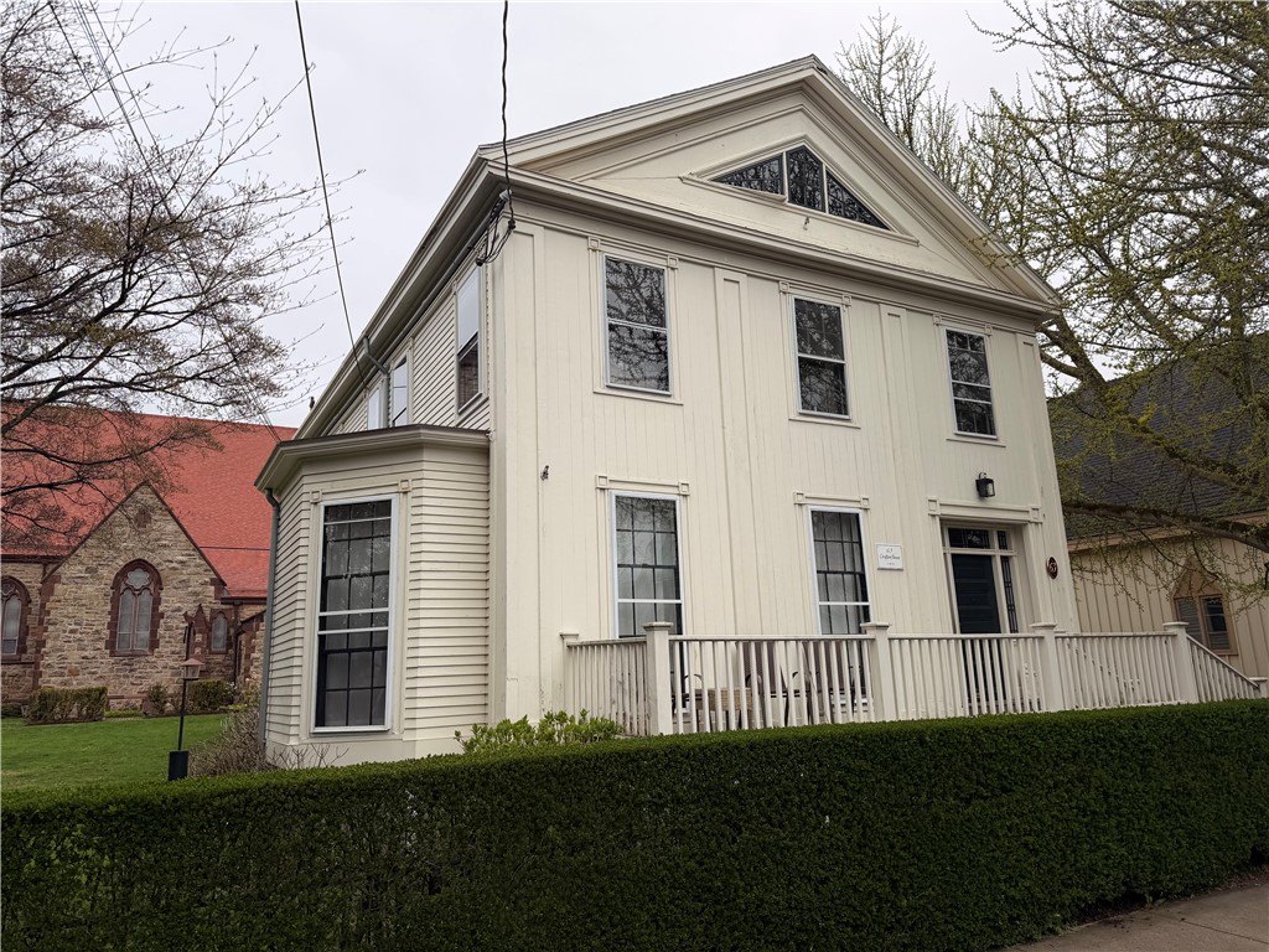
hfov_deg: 71.6
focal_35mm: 24
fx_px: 880
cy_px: 476
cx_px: 634
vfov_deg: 56.8
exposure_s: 1/5319
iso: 80
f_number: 1.78
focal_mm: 6.76
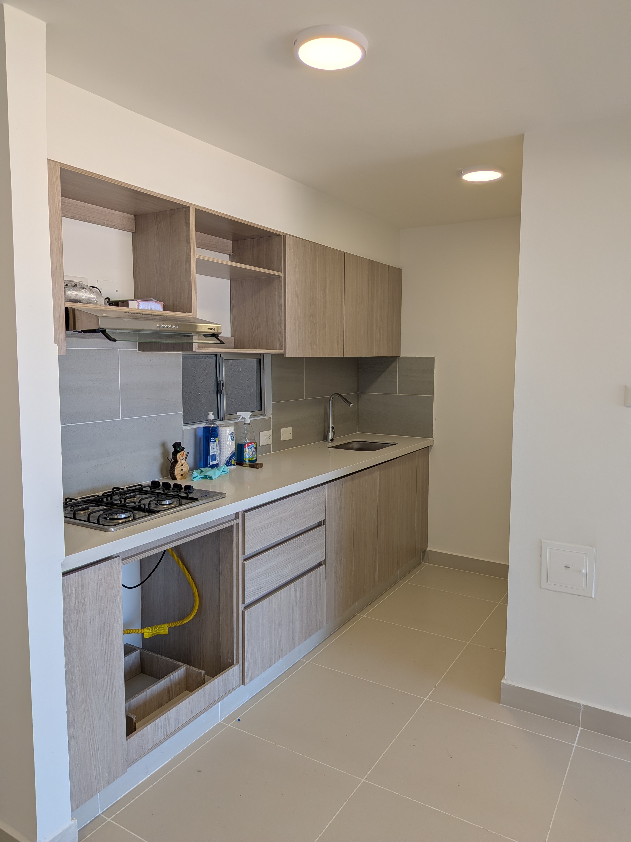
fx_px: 583
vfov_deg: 71.6
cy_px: 421
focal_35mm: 24
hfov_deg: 56.8
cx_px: 316
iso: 29
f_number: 1.7
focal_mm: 4.53
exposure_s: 1/803
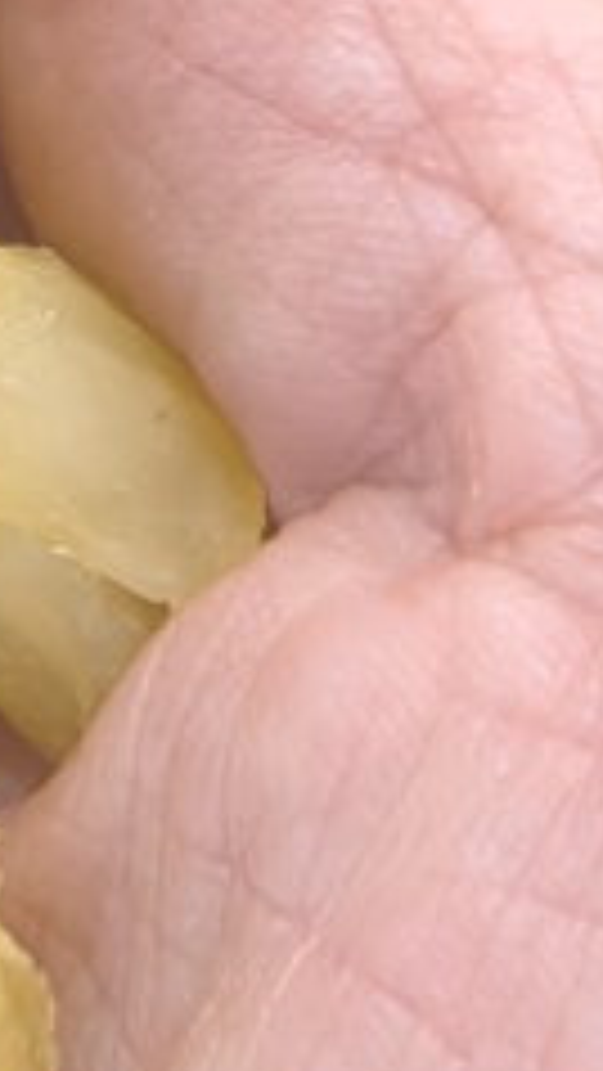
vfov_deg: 16.1
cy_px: 155
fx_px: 3749
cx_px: -1004
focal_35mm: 132
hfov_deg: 8.2
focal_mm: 1.95
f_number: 2.2
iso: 320
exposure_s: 1/50
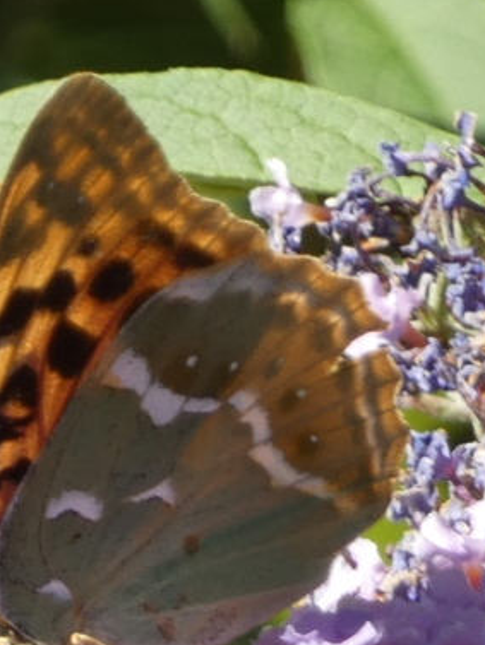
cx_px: 263
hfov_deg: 1.0
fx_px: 27950
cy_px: 470
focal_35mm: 1497
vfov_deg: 1.3
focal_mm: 118.5
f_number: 5.6
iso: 100
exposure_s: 1/100
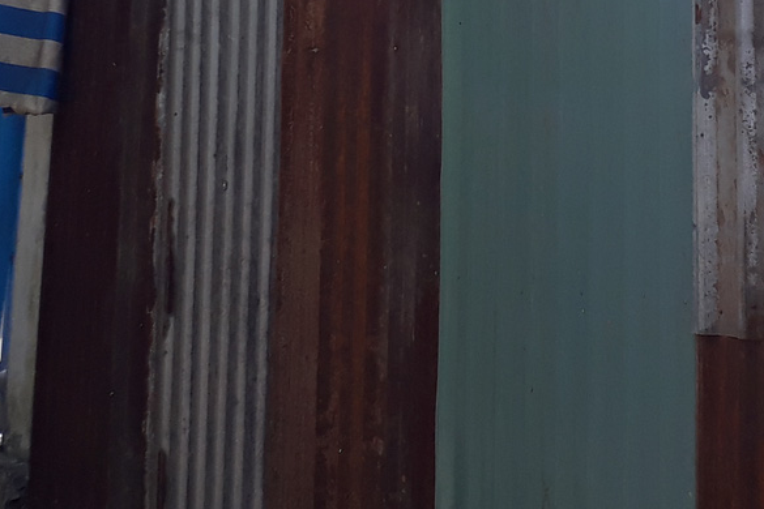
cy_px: -5
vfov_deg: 14.0
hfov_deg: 21.1
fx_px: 2037
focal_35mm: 96
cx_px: 555
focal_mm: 3.6
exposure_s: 1/780
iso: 40
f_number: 1.9
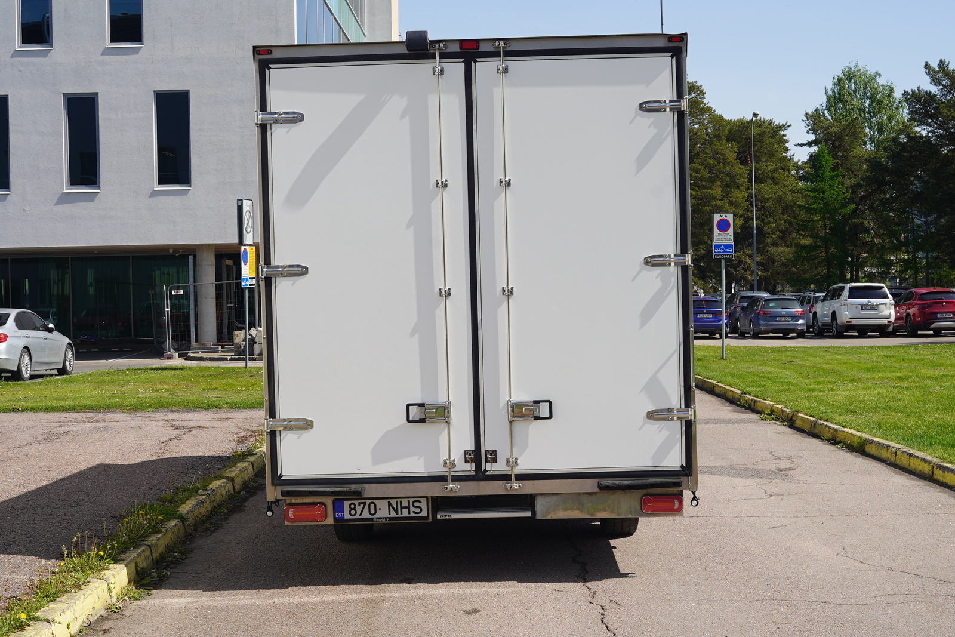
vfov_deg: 26.0
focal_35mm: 52
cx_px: 478
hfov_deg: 38.2
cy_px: 318
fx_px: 1379
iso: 100
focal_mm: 35
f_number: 10
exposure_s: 1/160
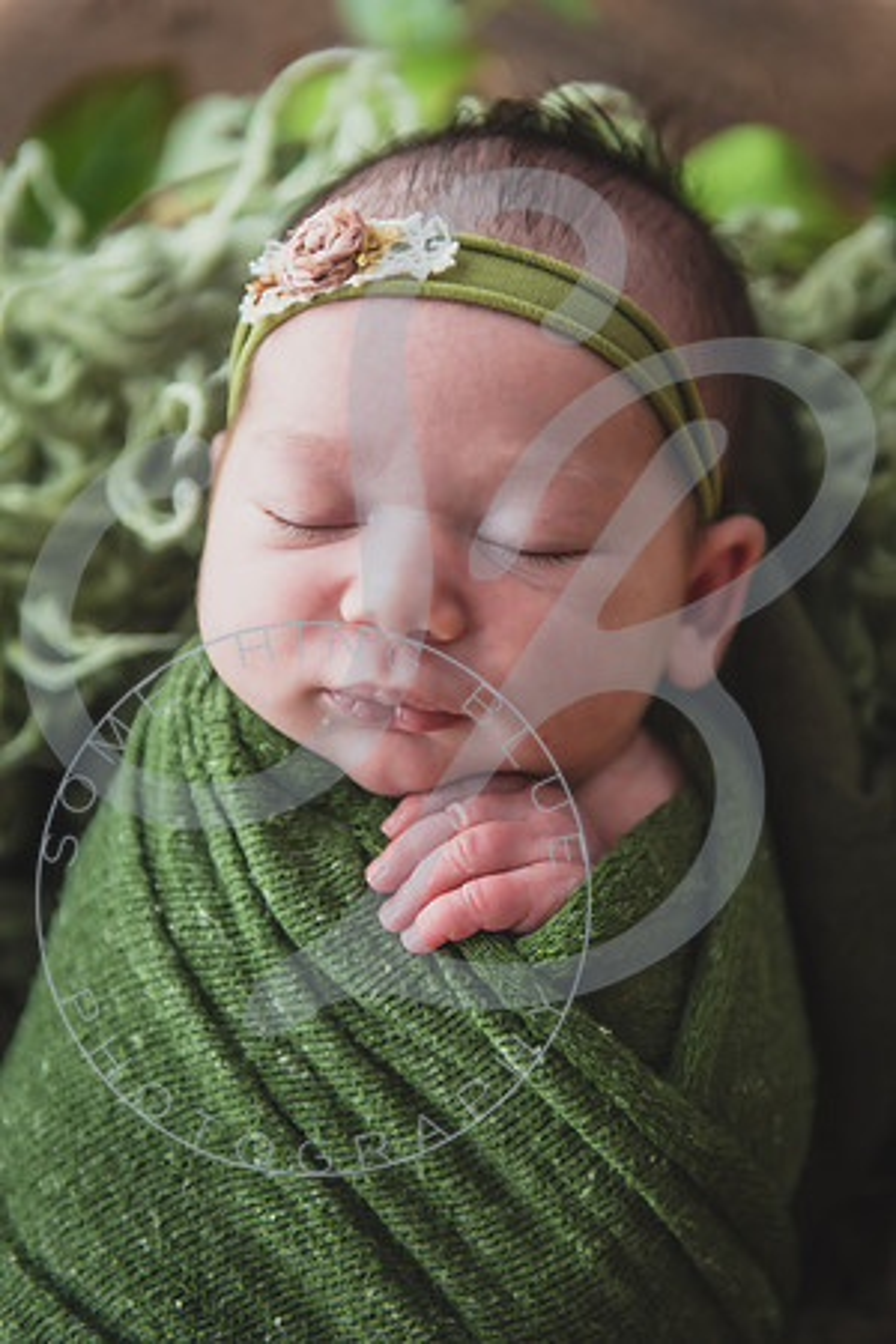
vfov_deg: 28.8
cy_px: 672
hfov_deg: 19.5
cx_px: 448
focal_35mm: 70
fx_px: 2613
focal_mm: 70
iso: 200
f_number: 2.8
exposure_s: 1/125
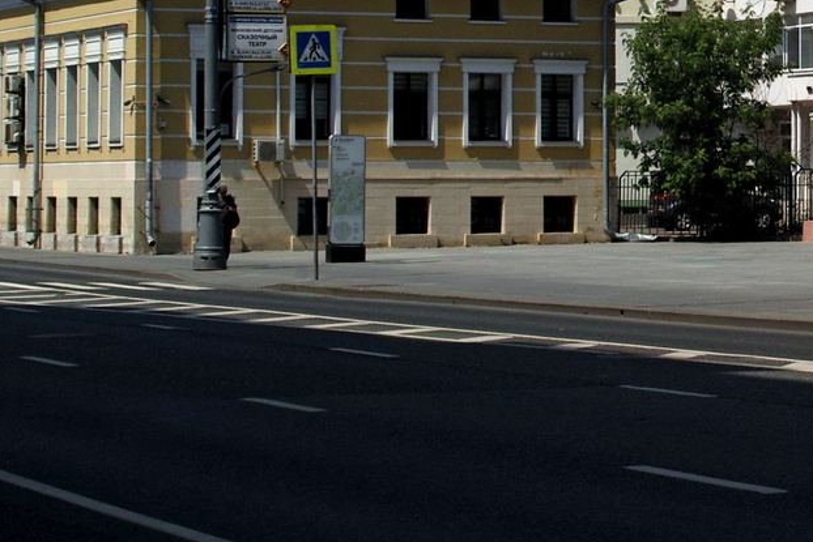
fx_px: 3072
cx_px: 918
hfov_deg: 14.7
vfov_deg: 10.0
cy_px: -40
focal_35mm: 136
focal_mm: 28
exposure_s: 1/320
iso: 100
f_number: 11
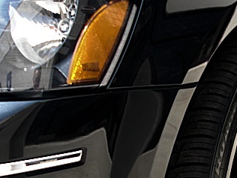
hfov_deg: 26.2
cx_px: 185
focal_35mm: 73
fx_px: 500
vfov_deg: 20.0
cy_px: 137
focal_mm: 6.3
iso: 50
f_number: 2.8
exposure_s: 1/200
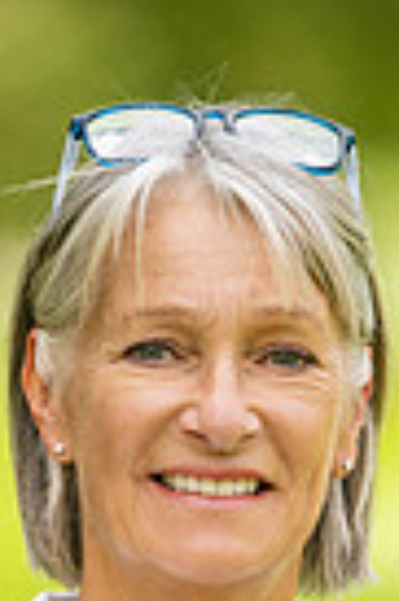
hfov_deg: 1.4
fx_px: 16483
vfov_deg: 2.1
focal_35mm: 989
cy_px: 978
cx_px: 184
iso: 250
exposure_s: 1/800
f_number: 4.5
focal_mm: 300
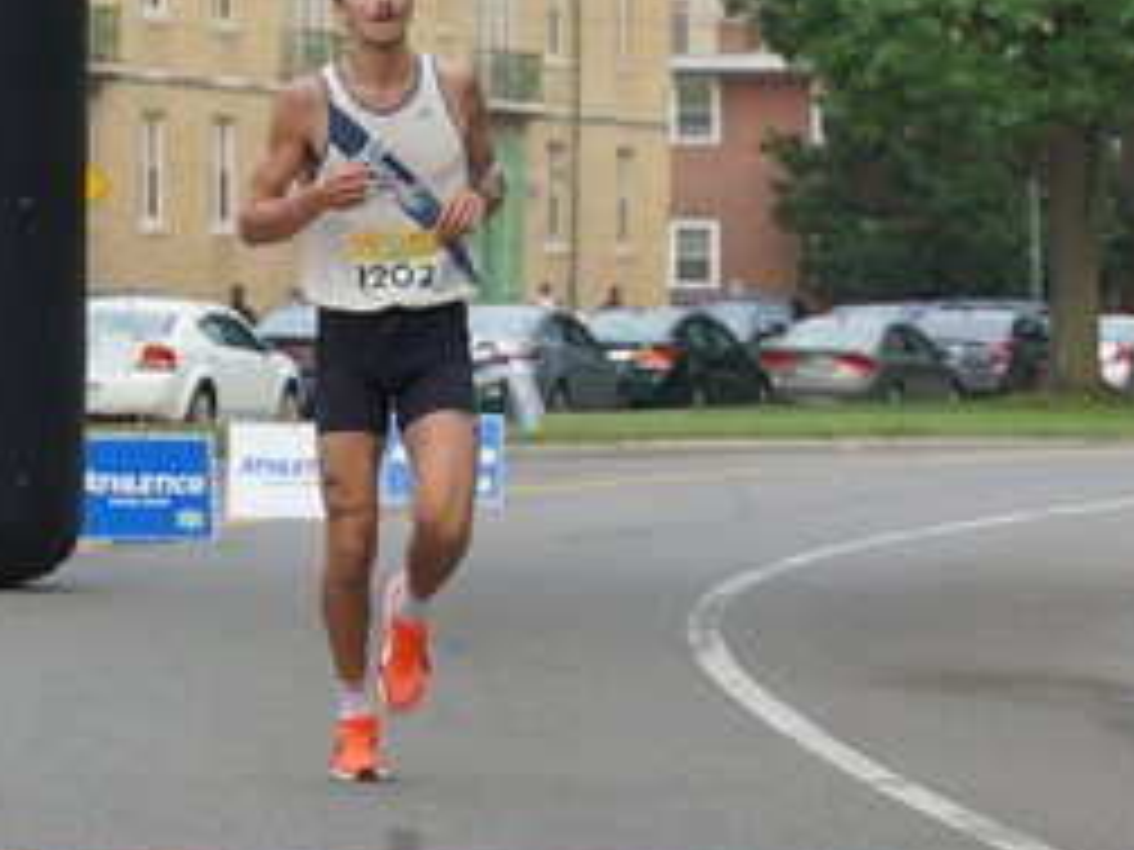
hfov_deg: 7.5
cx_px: 558
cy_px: 193
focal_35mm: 264
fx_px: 8648
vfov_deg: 5.6
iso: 160
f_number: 5.6
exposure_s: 1/160
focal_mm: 84
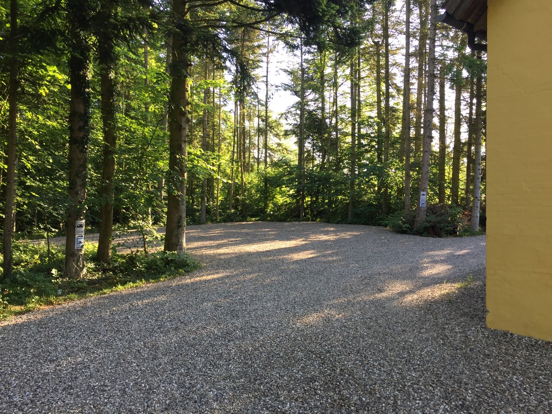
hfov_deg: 61.7
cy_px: 207
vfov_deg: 48.2
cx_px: 276
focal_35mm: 29
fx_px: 462
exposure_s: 1/120
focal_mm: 4.15
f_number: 2.2
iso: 32
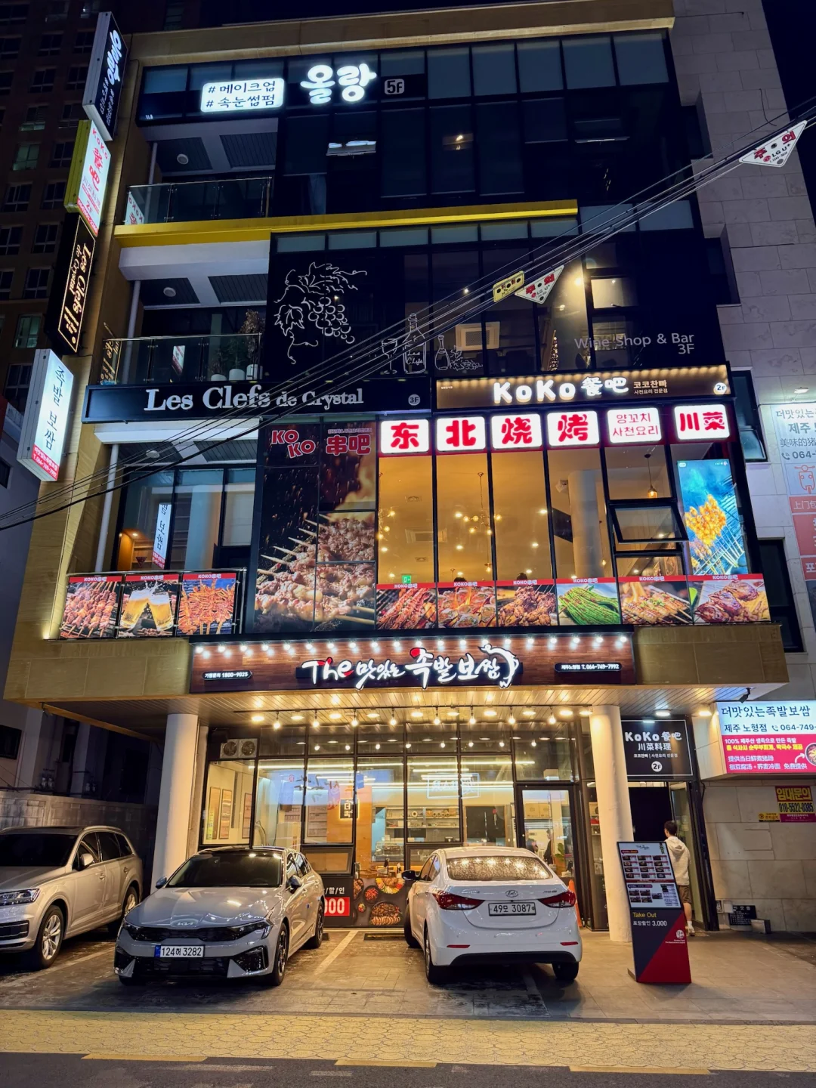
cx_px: 408
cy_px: 544
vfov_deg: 71.6
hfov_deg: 56.8
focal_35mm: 24
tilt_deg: +20.8
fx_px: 754
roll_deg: +0.4
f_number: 1.78
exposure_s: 1/60
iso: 125
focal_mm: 6.76
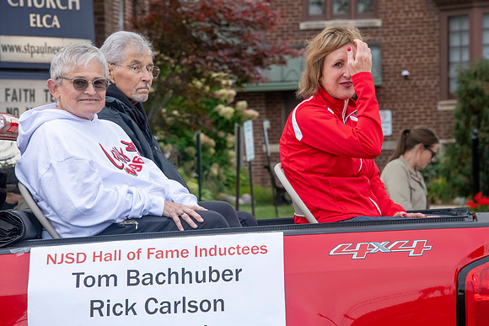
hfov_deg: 10.8
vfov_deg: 7.2
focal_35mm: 190
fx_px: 2581
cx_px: 244
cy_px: 163
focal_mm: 190
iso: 3200
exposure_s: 1/320
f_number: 11
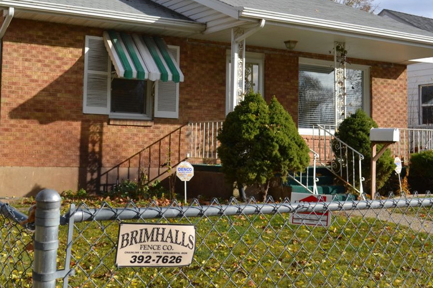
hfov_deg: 37.4
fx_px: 637
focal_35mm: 53
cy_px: 98
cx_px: 180
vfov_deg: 25.4
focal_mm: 24
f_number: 8
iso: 100
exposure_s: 1/250
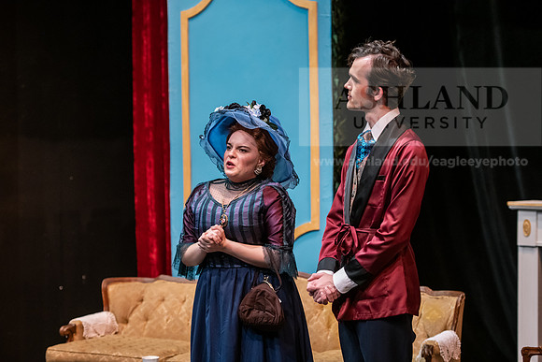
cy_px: 181
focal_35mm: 98
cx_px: 271
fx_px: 1476
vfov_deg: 14.0
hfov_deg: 20.8
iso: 3200
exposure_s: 1/200
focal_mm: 98
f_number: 3.2
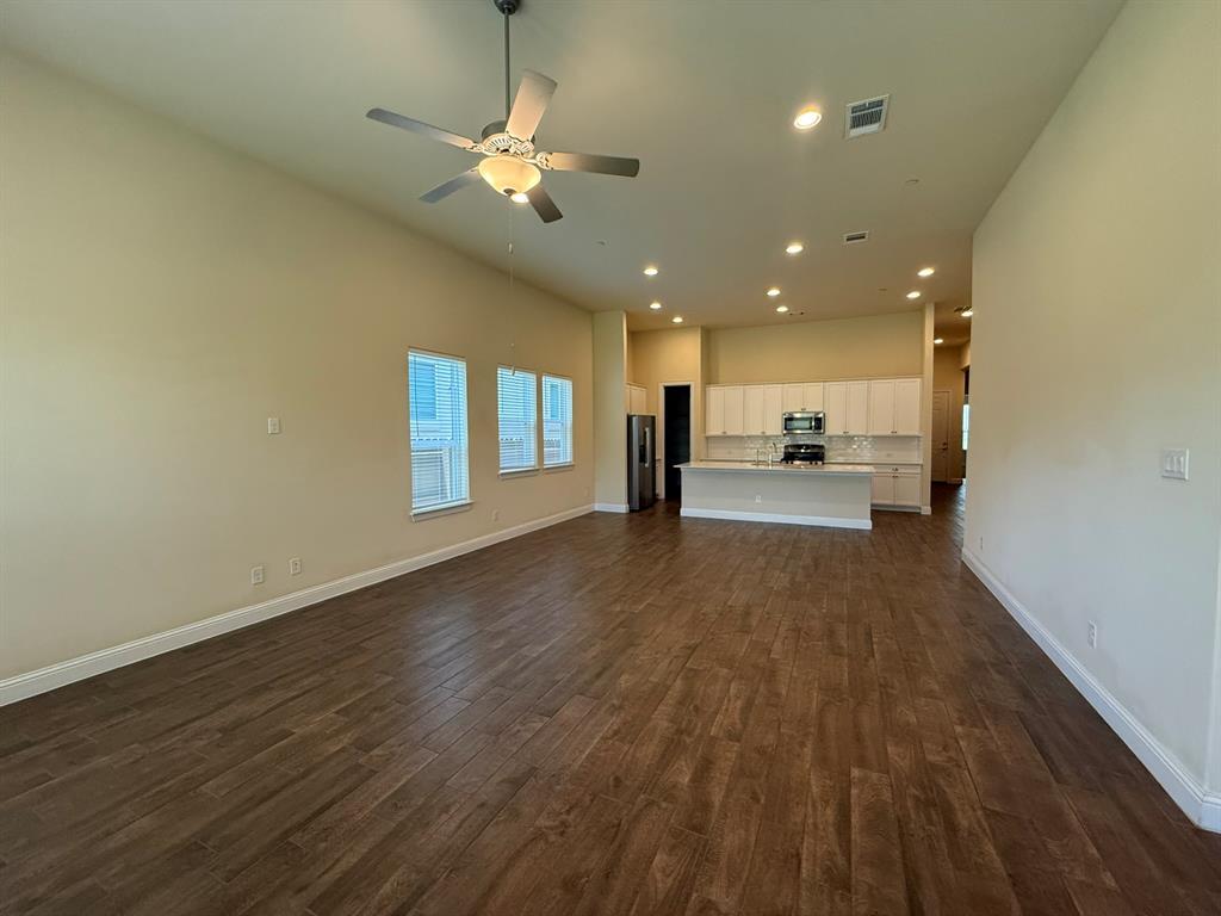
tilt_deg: -3.3
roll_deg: +1.5
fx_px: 494
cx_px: 610
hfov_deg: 102.1
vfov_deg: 85.7
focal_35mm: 14
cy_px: 458
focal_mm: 2.22
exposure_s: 1/120
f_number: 2.2
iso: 250
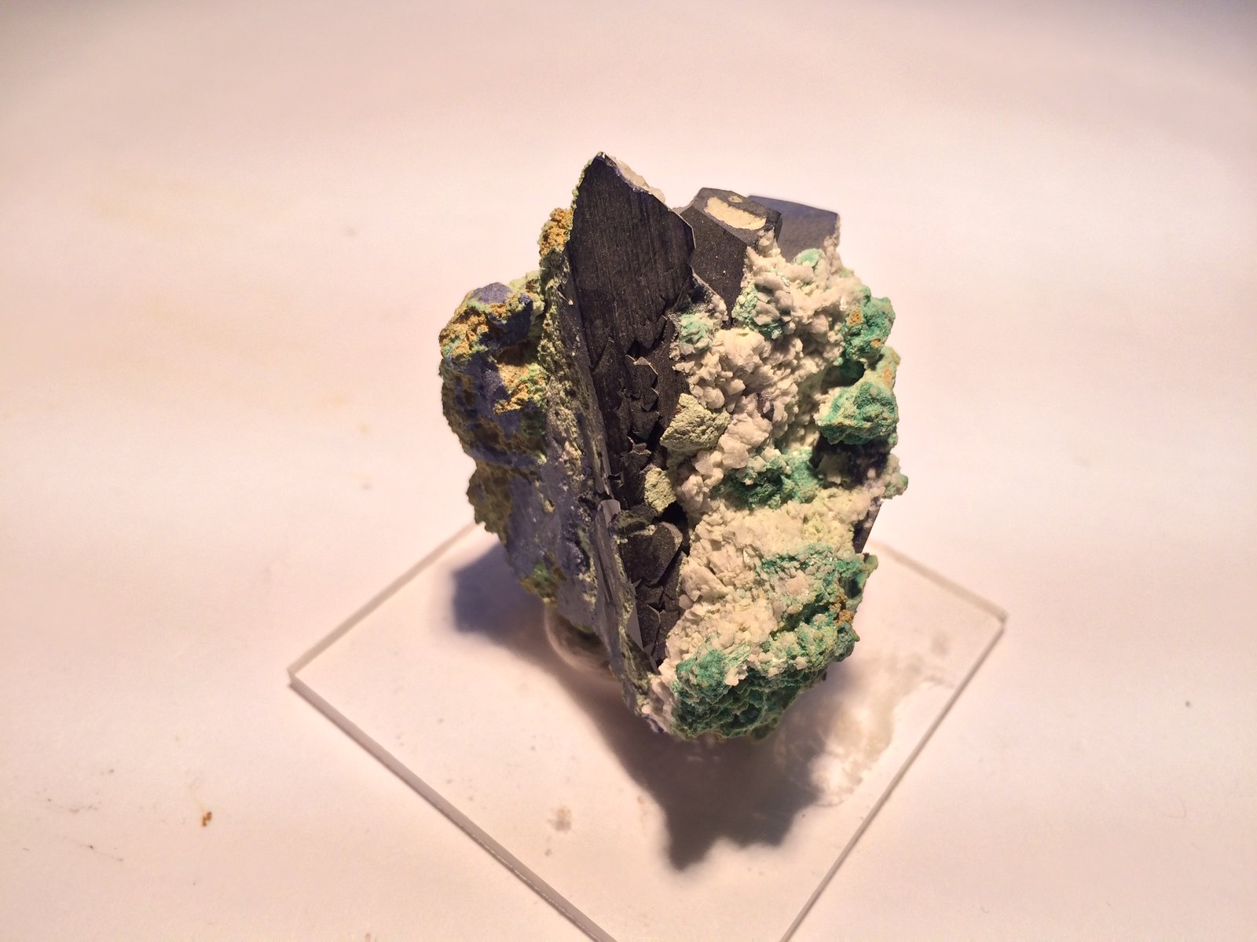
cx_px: 628
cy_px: 471
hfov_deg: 61.7
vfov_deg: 48.2
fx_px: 1053
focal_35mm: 29
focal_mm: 4.15
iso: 40
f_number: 2.2
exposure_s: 1/120
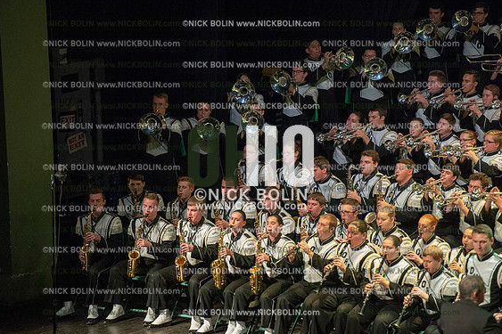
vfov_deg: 6.7
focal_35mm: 206
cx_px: 251
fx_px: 2872
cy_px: 167
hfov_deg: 10.0
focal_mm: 200
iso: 8000
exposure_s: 1/640
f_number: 2.8
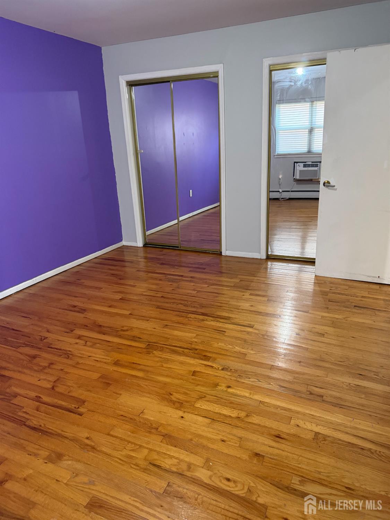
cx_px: 195
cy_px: 260
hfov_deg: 56.8
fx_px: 360
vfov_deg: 71.6
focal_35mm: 24
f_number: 1.78
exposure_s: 1/60
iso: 500
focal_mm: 6.76
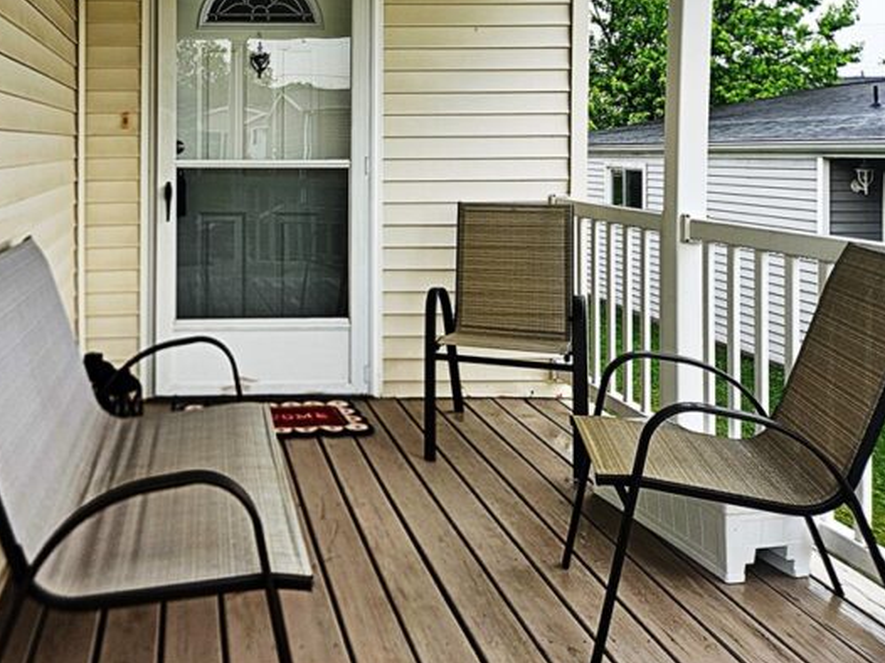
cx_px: 217
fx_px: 894
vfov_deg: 39.5
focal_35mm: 35
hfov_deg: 50.4
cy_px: 163
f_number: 1.8
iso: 40
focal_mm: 5.4
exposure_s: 1/432
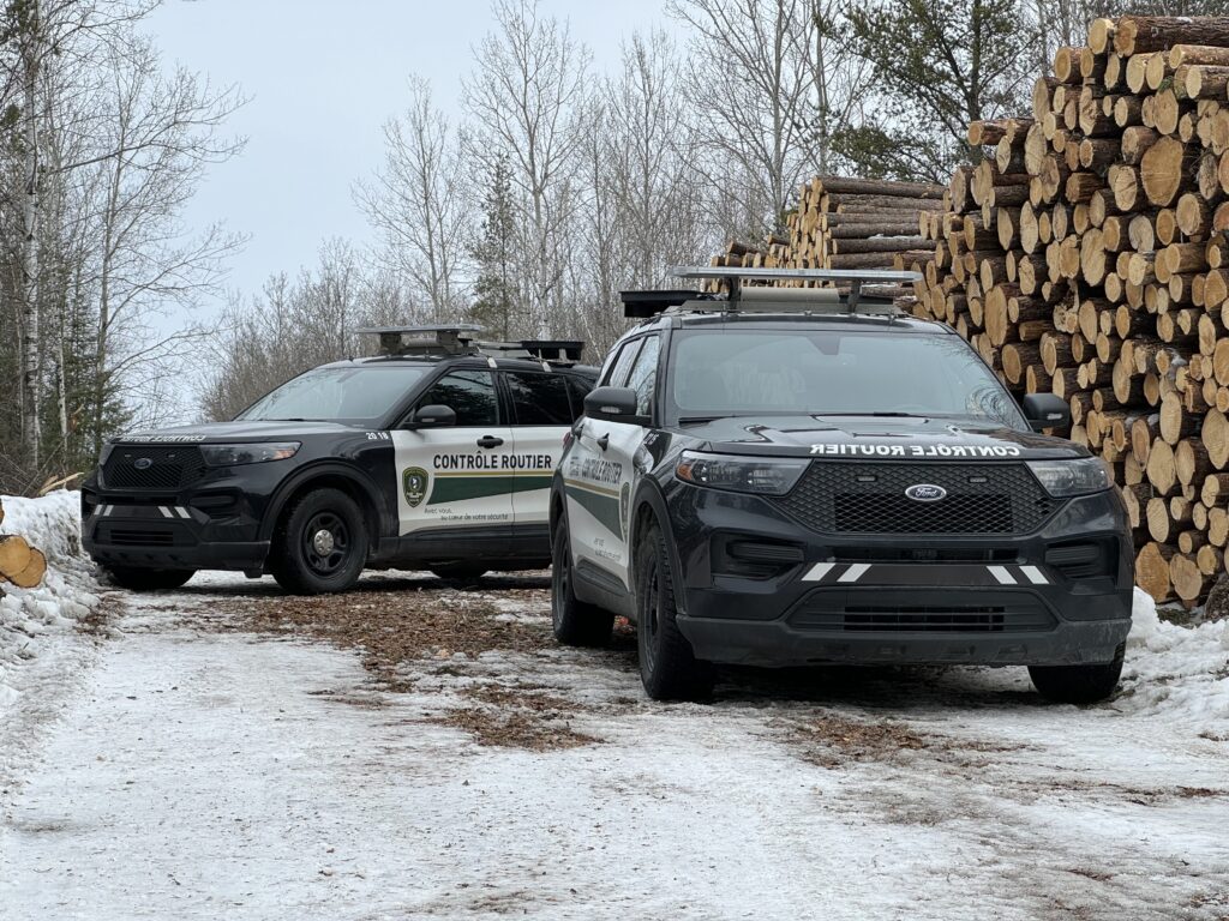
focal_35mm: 77
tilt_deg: +4.3
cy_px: 460
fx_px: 2734
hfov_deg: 25.3
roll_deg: +0.7
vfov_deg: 19.1
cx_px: 614
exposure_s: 1/228
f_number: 2.8
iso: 25
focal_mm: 9
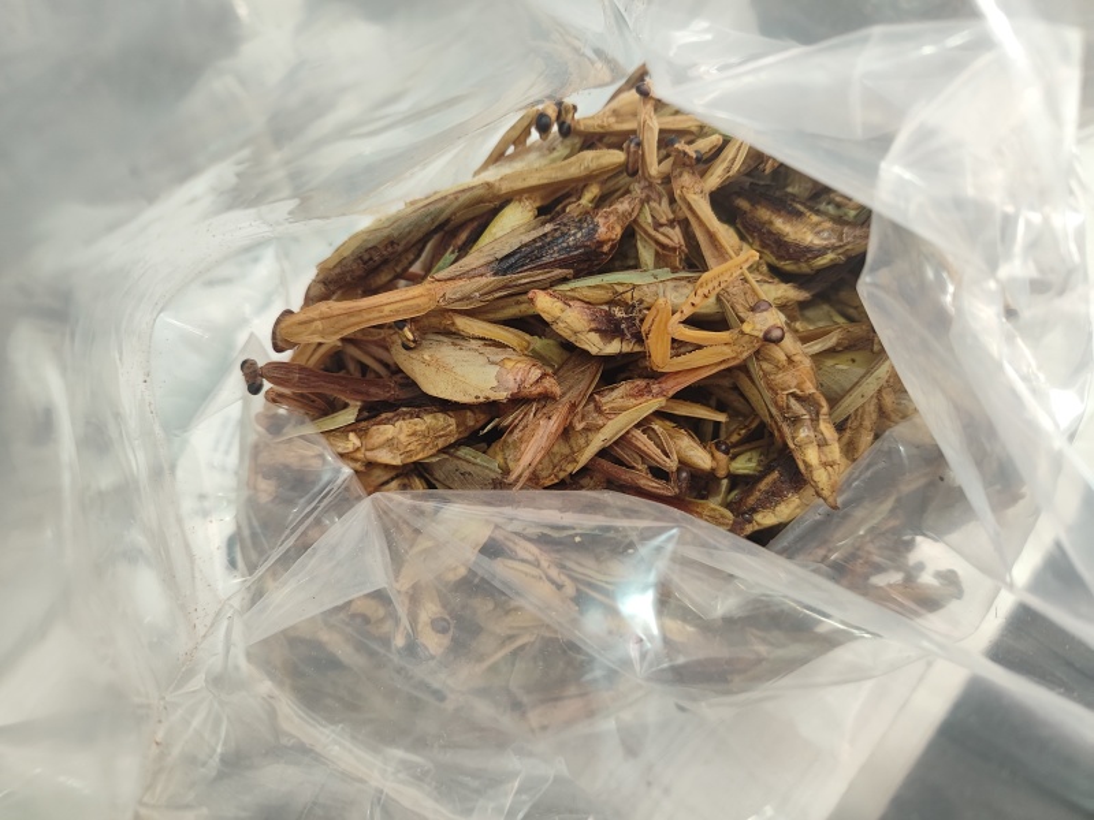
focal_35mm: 24
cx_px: 547
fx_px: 758
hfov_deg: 71.6
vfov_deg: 56.8
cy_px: 410
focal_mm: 5.26
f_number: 1.65
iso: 730
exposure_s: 1/100
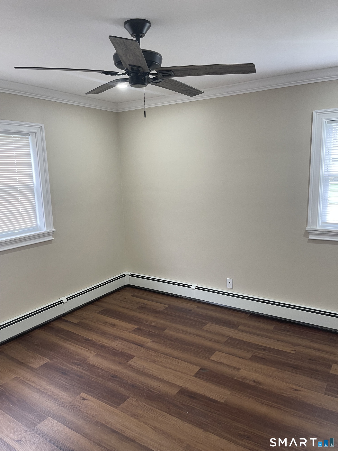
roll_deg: +1.0
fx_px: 325
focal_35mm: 25
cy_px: 226
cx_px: 169
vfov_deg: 69.4
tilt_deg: -9.8
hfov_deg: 54.9
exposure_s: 1/60
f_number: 1.6
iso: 100
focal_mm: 5.1
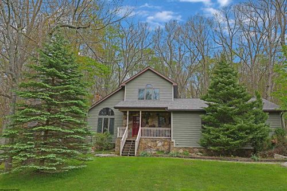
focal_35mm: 28
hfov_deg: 65.5
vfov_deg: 46.4
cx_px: 144
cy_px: 96
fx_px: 223
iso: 100
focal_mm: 28
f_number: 6.3
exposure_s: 1/125
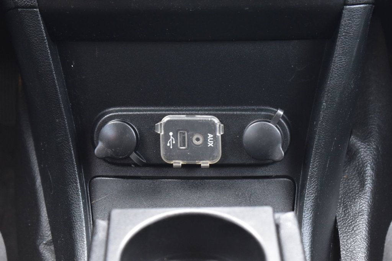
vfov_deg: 16.5
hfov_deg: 24.6
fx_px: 898
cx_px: 196
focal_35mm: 82
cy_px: 130
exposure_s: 1/15
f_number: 5.6
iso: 1600
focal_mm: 55
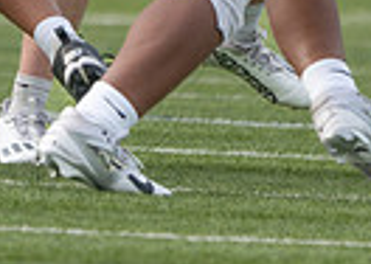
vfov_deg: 0.7
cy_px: -227
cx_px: -359
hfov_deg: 1.1
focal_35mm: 1917
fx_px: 20178
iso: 320
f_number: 5.6
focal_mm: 400
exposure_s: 1/1250
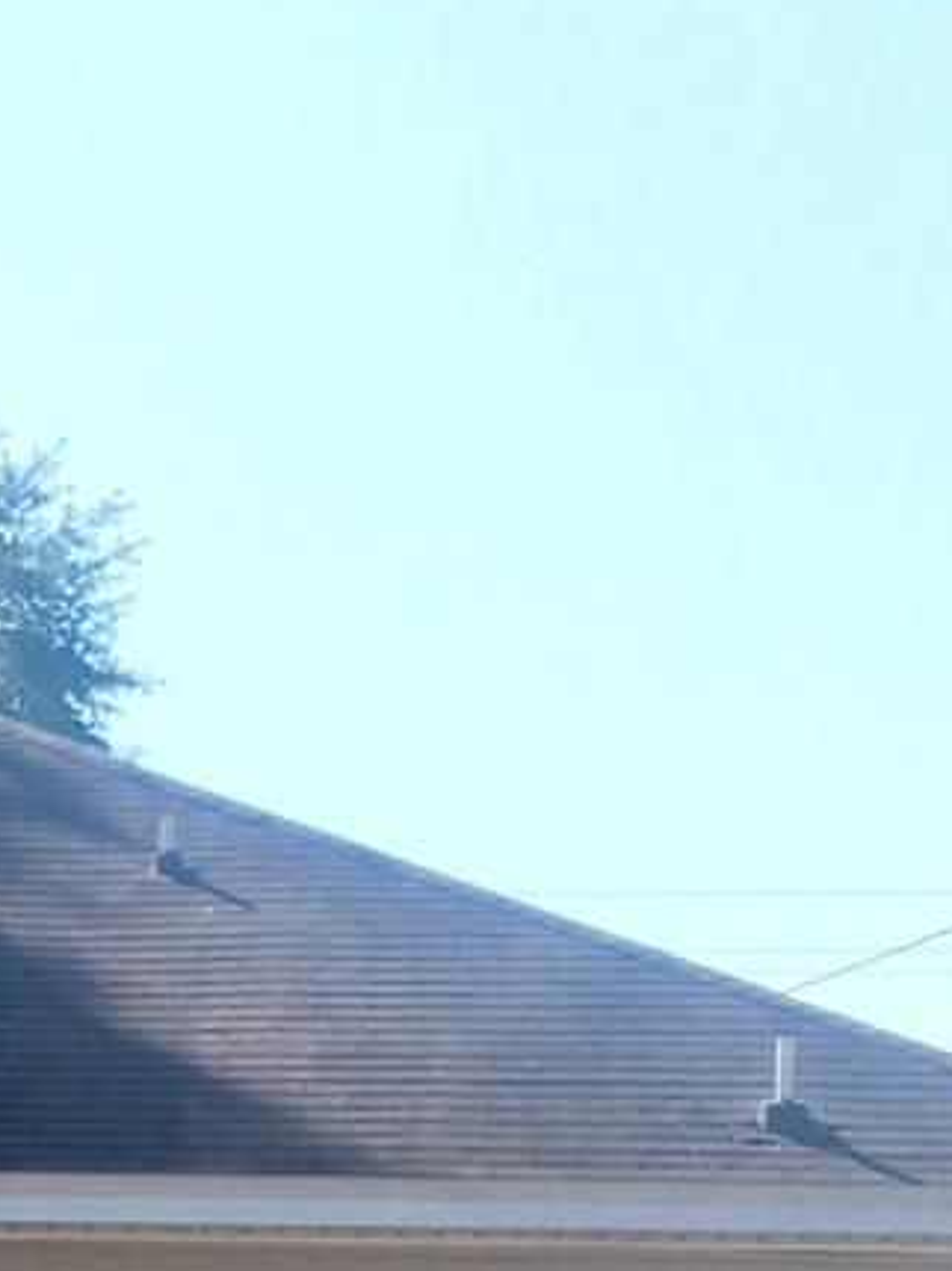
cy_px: 1360
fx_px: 4955
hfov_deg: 10.6
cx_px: -408
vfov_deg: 14.3
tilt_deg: +3.6
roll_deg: -2.6
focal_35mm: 135
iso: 25
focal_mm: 4.15
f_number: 2.2
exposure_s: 1/754
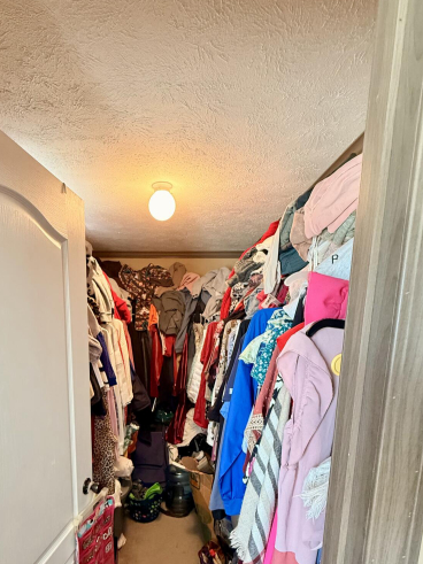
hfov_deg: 67.7
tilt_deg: -9.0
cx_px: 162
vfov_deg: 81.7
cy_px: 378
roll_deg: -1.0
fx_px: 310
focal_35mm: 19
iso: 500
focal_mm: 2.22
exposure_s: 1/60
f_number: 2.2
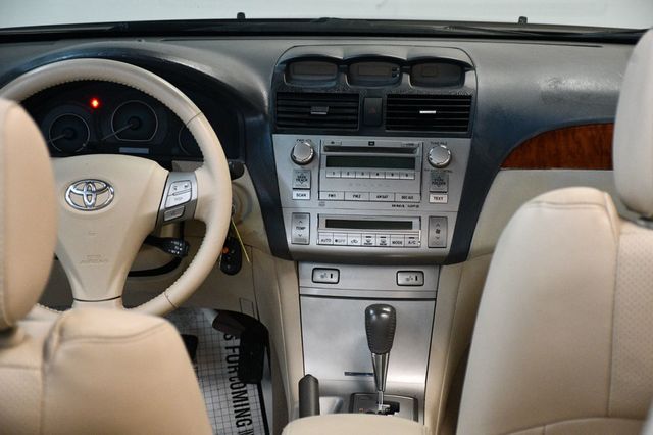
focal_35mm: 93
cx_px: 326
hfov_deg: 21.9
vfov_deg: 14.7
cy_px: 218
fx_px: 1686
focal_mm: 62
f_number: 5
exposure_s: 1/100
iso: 3200
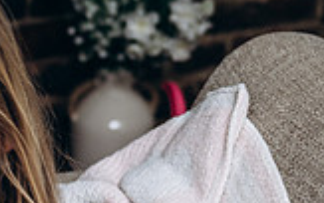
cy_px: 337
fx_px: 1775
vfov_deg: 6.4
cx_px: -92
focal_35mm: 201
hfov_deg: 10.2
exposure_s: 1/100
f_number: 2.8
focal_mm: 30.5
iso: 125
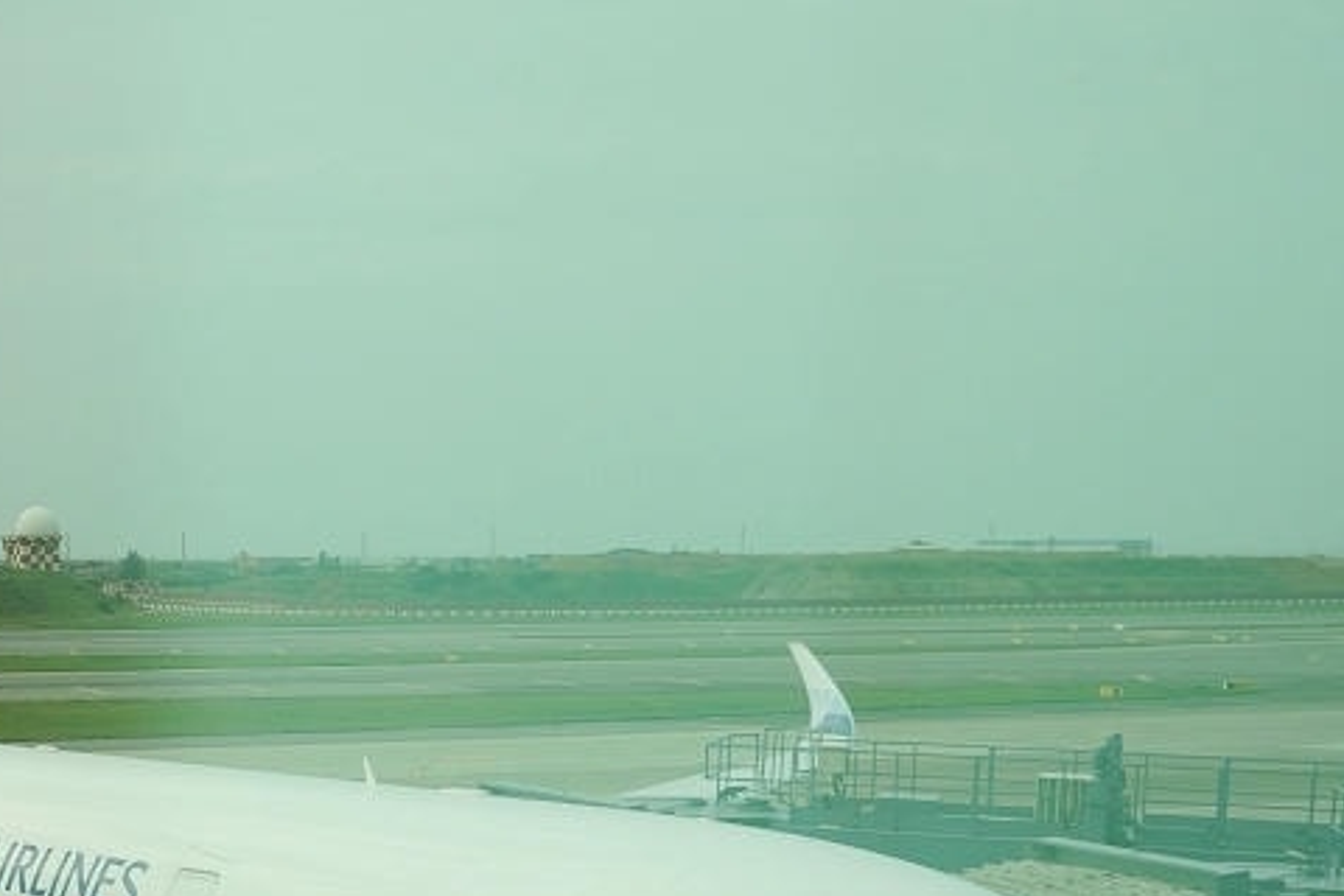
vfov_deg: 15.0
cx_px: -244
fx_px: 3360
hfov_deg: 21.1
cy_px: 846
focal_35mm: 90
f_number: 4
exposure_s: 1/160
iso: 200
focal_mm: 36
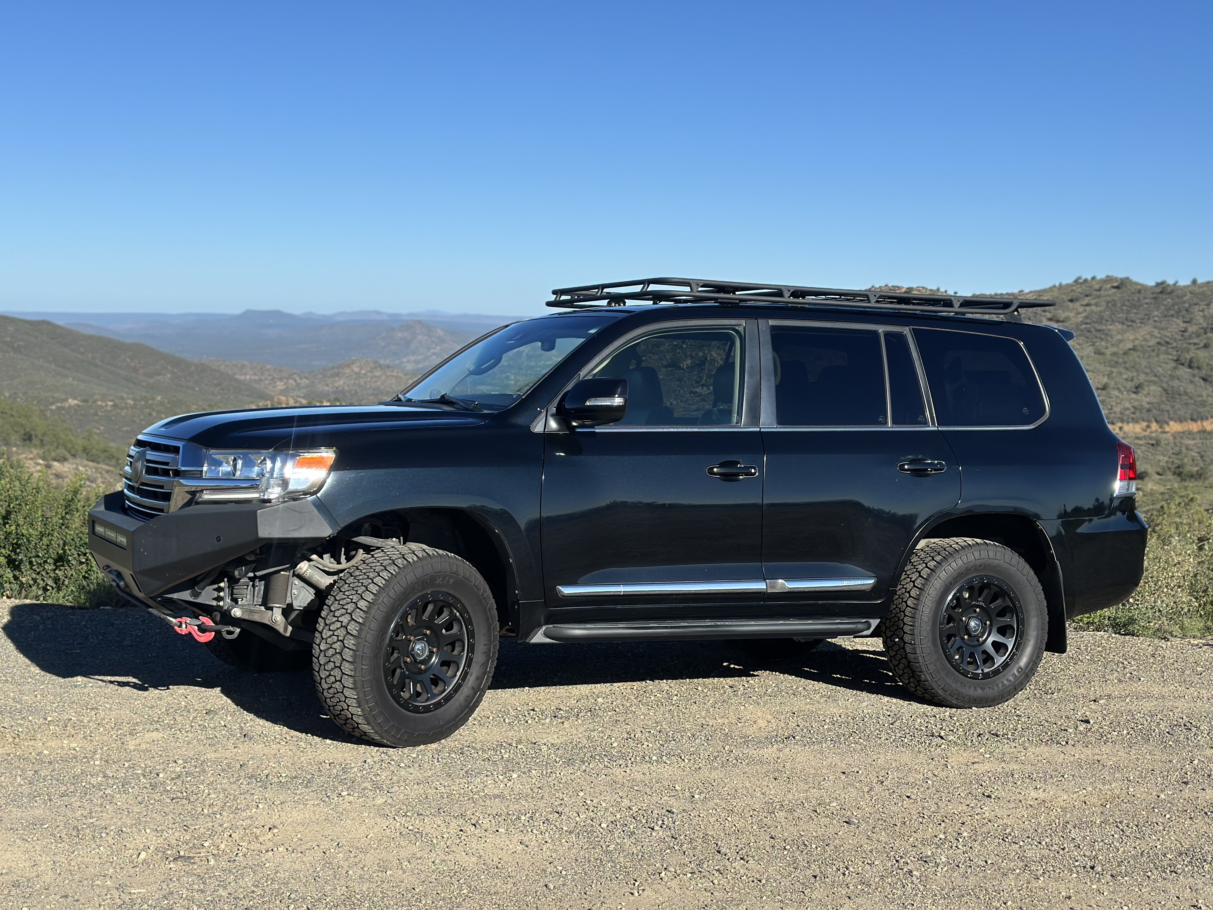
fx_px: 1682
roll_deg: -1.3
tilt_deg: -4.7
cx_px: 606
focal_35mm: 48
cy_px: 455
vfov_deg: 30.3
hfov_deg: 39.7
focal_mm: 6.86
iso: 100
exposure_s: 1/5882
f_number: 1.78
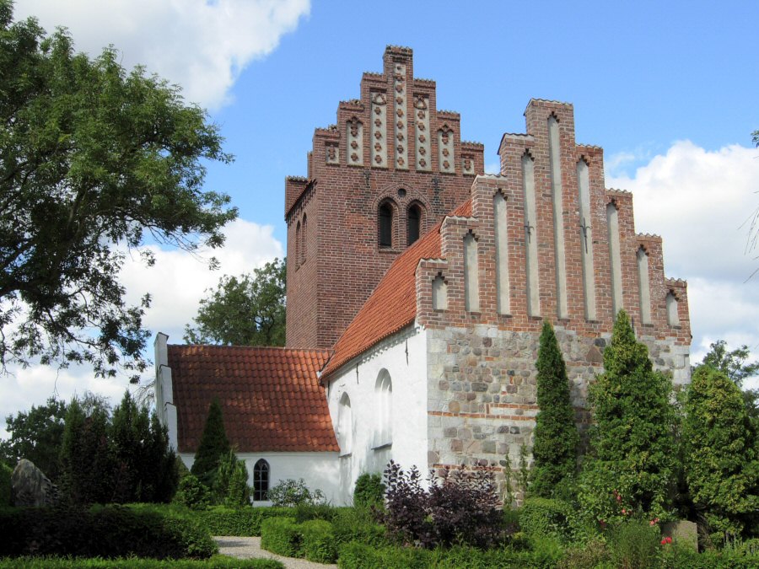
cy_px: 284
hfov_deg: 51.4
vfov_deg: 39.7
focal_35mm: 36
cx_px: 380
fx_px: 789
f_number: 6.1
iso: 50
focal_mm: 7.5
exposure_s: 1/271
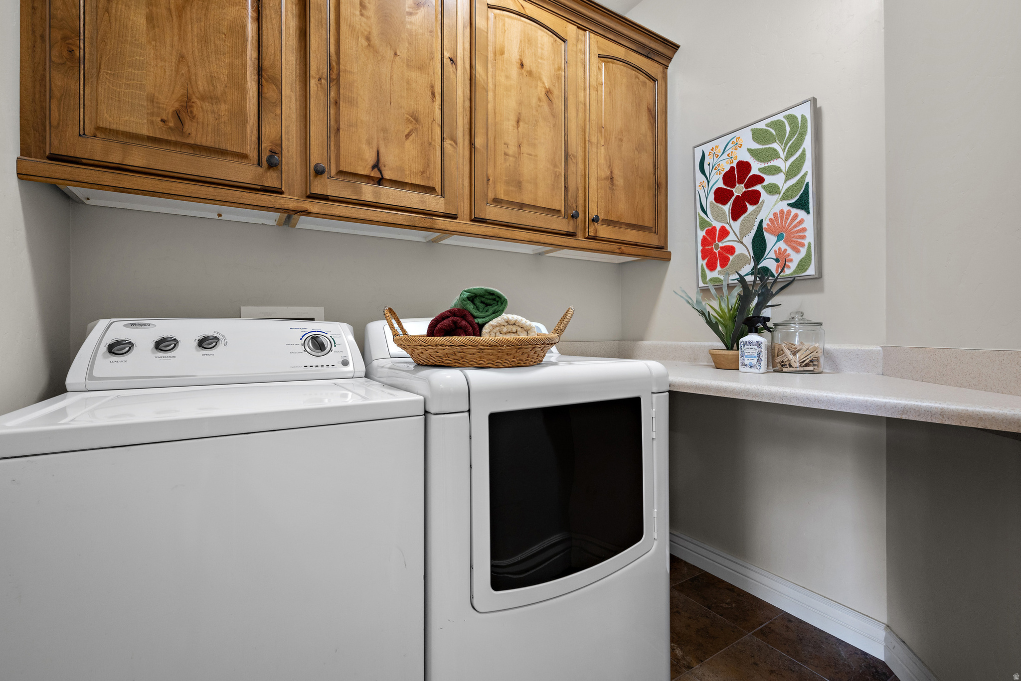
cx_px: 510
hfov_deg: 100.4
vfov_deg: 77.4
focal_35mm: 15
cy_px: 340
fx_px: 426
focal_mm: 15
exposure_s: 1/2
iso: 500
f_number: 8
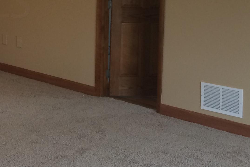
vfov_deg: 16.0
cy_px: 3
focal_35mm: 84
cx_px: -38
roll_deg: +0.6
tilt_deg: -2.5
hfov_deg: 22.6
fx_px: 583
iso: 50
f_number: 2.2
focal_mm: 4.15
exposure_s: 1/30
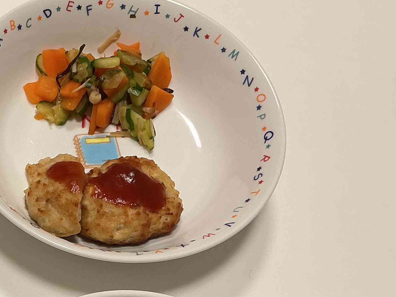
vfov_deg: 19.2
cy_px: 309
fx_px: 847
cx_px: -57
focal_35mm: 74
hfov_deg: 24.3
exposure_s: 1/120
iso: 40
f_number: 1.8
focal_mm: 3
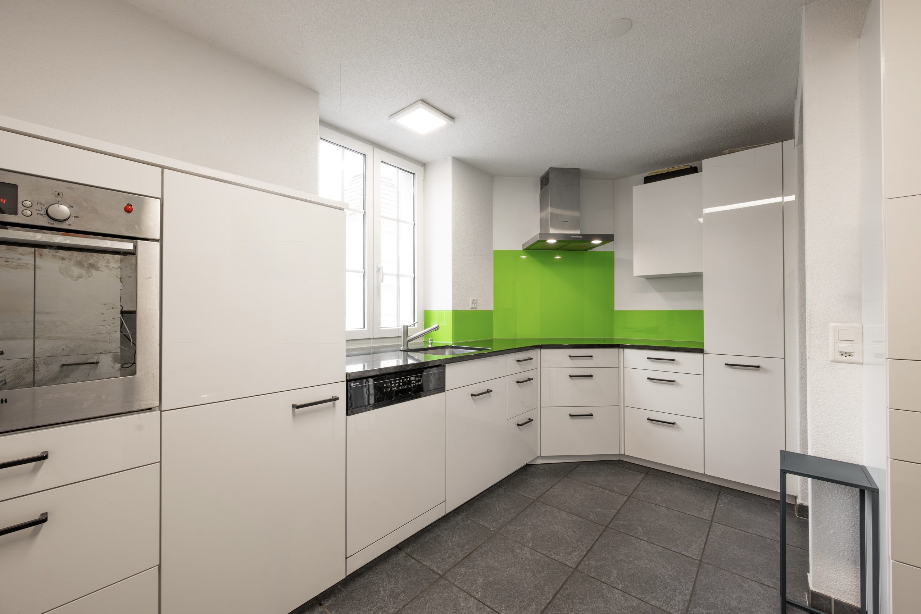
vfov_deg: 81.2
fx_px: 358
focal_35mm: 14
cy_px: 307
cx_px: 460
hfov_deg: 104.3
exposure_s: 1/8
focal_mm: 14
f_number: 9
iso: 250
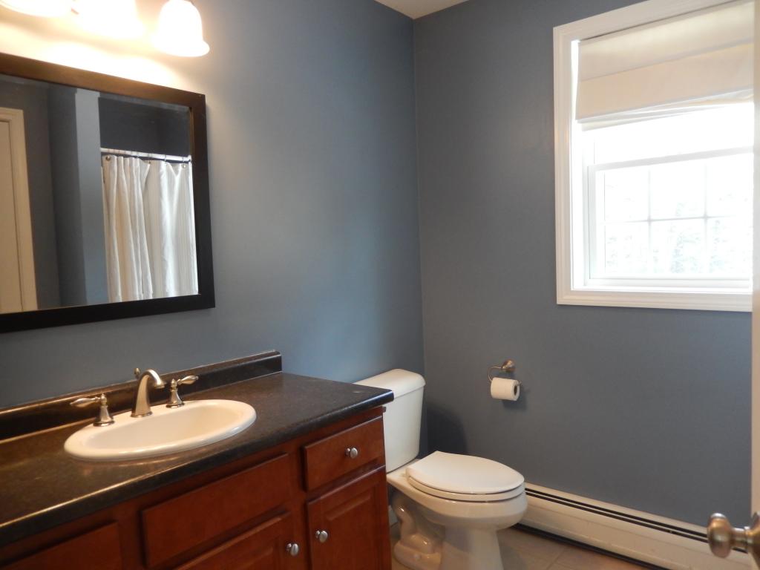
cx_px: 380
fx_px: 549
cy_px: 285
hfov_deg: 69.4
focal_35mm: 25
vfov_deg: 54.9
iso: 360
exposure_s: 1/30
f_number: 3.4
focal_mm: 4.5
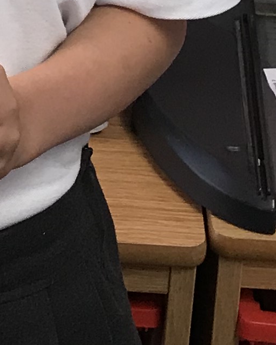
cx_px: -144
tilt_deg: -21.6
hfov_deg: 8.7
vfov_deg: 10.8
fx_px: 1766
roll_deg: +1.3
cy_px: -151
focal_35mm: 173
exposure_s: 1/20
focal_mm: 3.99
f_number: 1.8
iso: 40
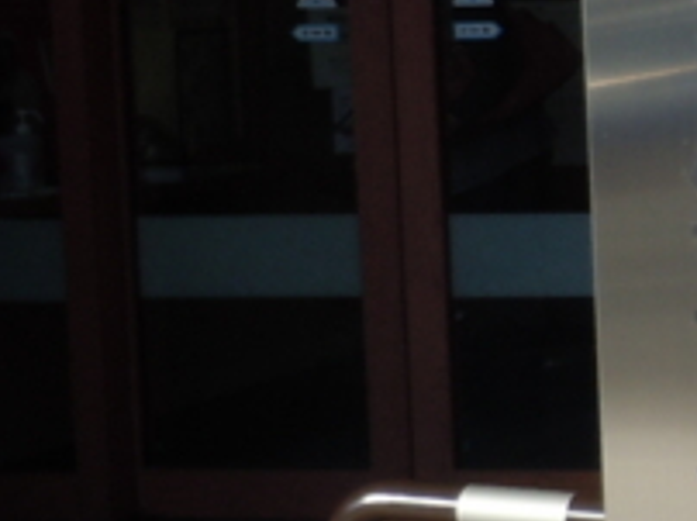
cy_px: 110
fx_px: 2232
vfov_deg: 13.3
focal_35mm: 111
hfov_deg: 15.0
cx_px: 1318
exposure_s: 1/640
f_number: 3.7
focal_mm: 5
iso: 100
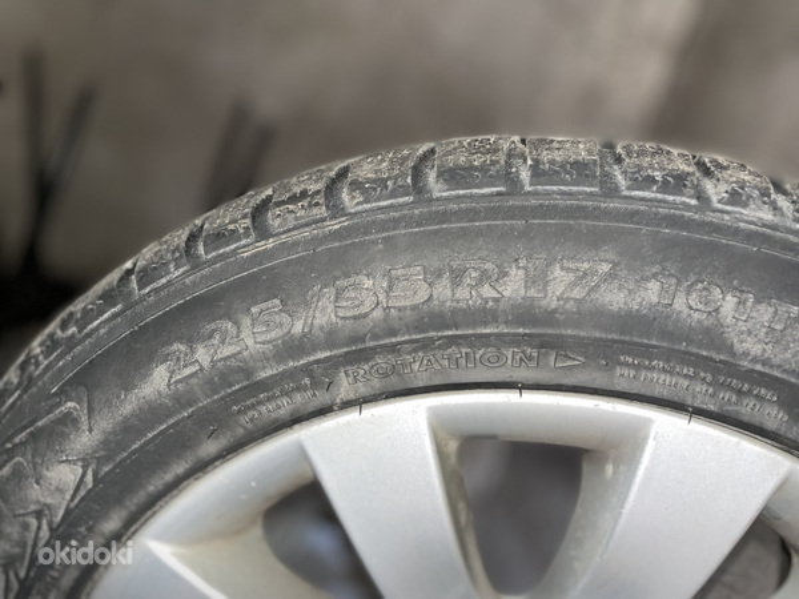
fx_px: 600
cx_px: 400
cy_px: 300
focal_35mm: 26
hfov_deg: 67.3
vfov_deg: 53.1
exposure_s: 1/14
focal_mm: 4.2
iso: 160
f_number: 1.6
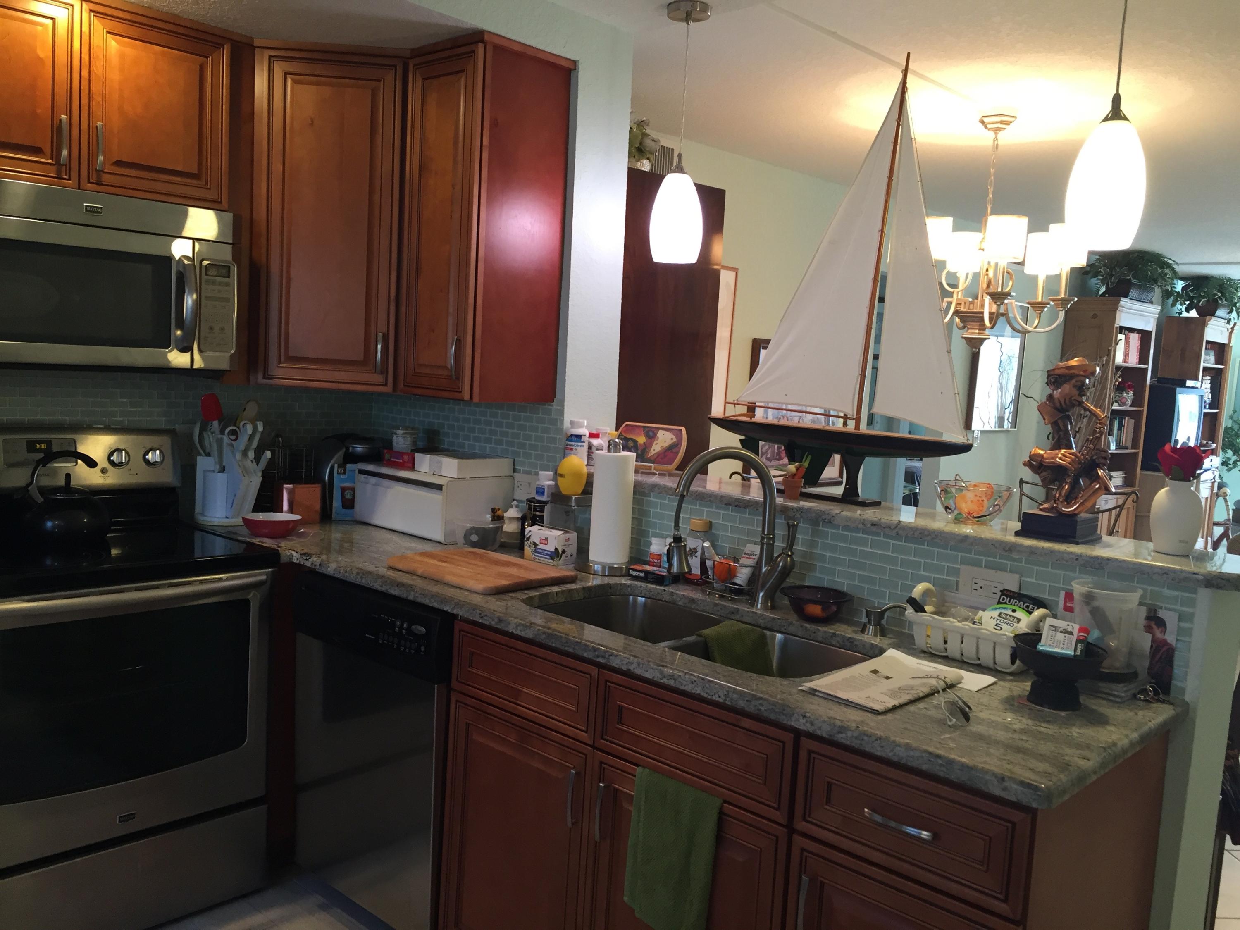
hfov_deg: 61.7
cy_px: 465
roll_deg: -4.4
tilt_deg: -4.7
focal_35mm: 29
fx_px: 1039
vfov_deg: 48.2
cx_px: 620
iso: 80
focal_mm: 4.15
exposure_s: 1/30
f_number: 2.2
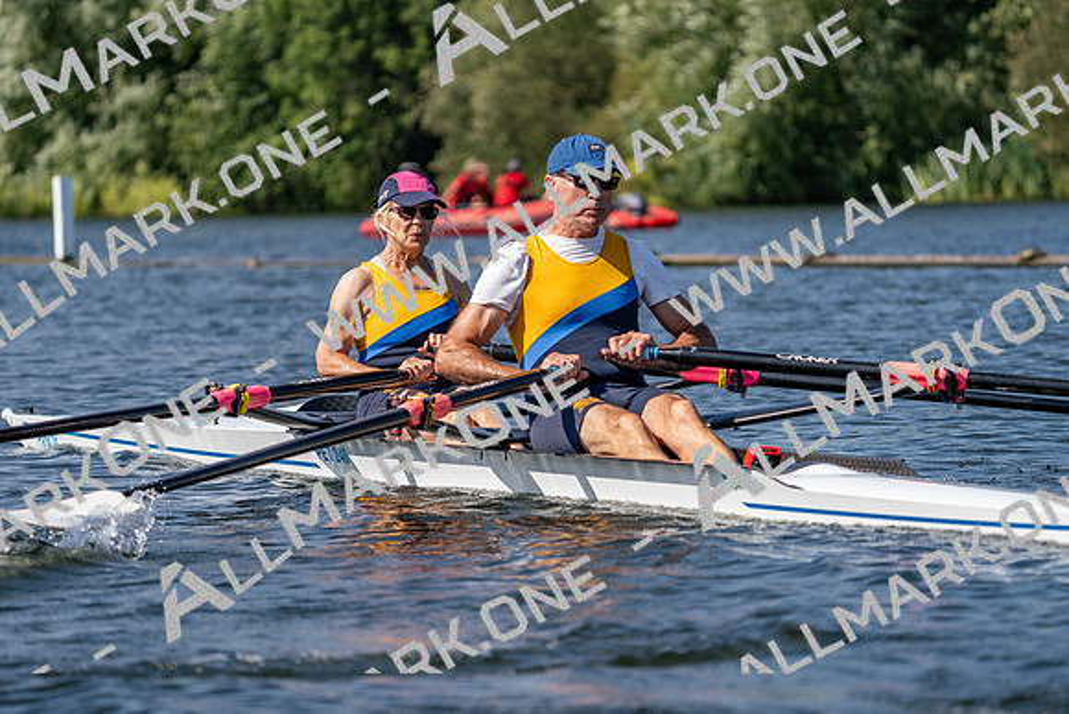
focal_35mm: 225
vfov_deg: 6.1
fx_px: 6682
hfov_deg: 9.1
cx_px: 534
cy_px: 357
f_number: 5.6
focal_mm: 225
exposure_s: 1/2000
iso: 200
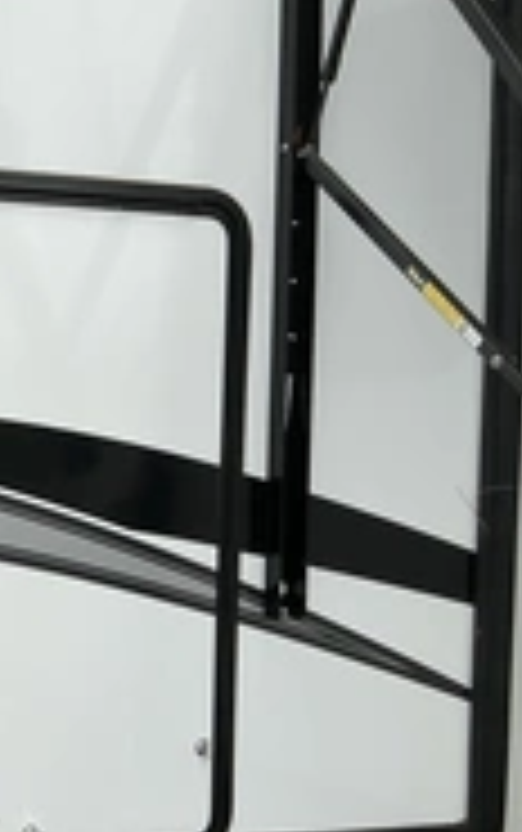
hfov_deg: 17.9
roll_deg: +0.8
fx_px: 1453
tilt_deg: +0.7
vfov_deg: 31.9
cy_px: 508
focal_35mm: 64
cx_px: -292
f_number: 1.8
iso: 25
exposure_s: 1/2667
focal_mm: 3
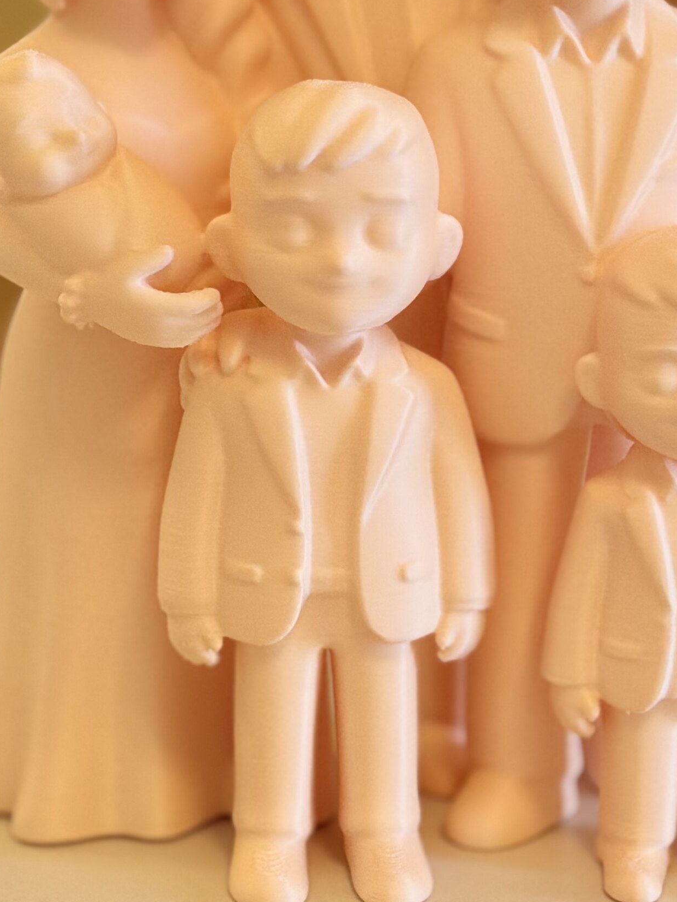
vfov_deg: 16.8
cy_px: 402
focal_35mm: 117
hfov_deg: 12.7
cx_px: 350
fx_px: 3050
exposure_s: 1/187
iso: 160
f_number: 1.78
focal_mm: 6.76
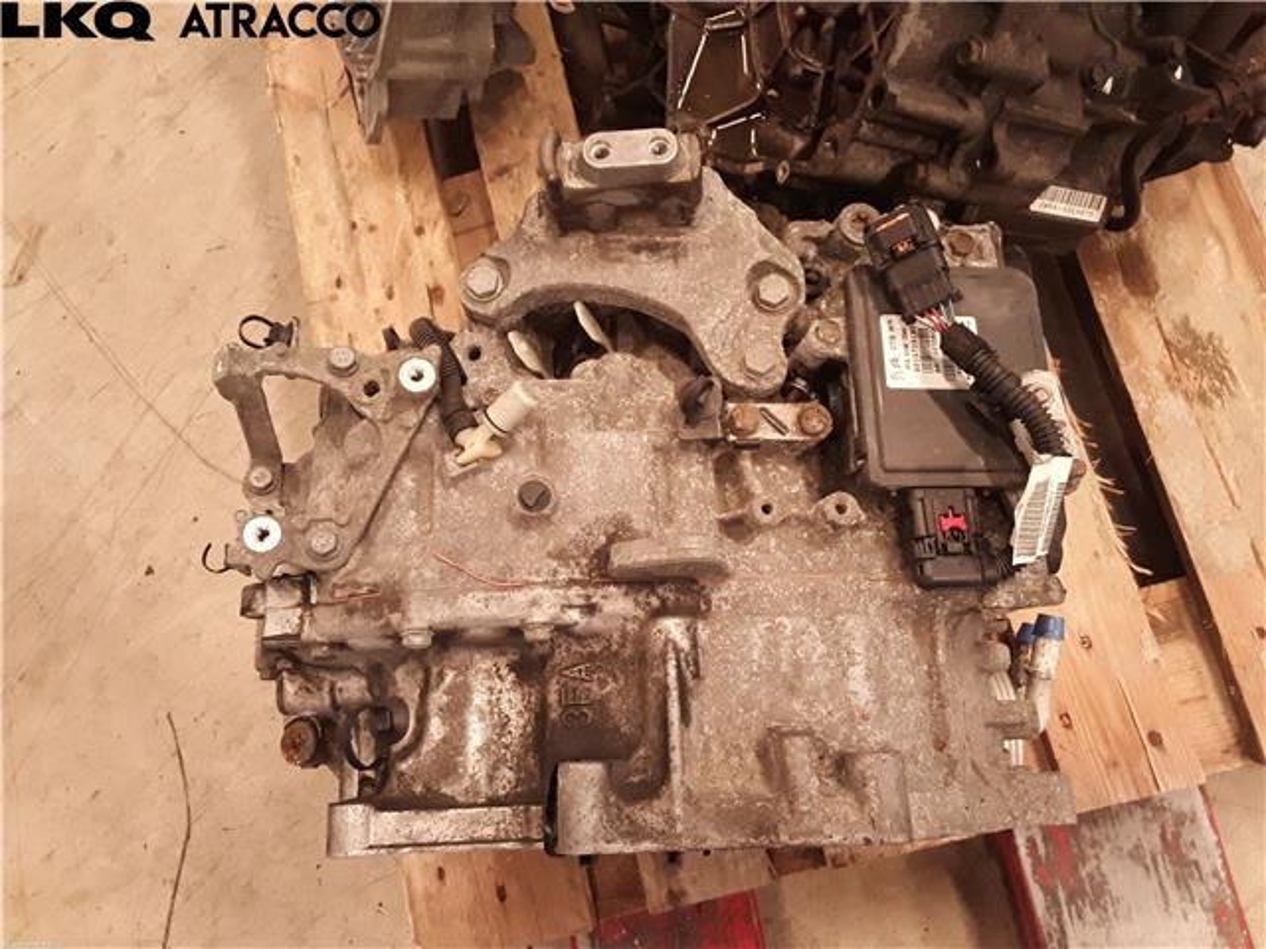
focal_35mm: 28
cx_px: 633
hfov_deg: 63.4
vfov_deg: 49.7
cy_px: 474
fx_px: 1024
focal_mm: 2.91
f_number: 1.9
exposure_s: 1/33
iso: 100
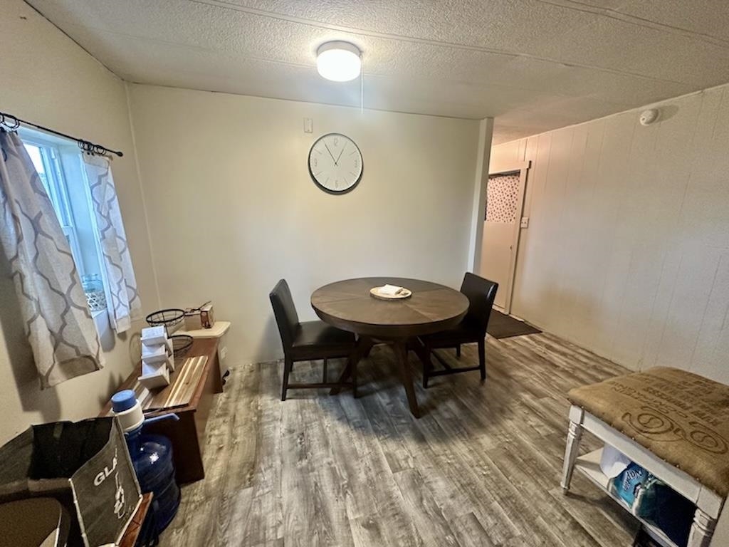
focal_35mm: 14
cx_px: 364
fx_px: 295
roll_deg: -0.6
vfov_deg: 85.7
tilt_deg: -13.6
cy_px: 274
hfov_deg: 102.1
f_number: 2.2
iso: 320
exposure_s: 1/60
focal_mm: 2.22
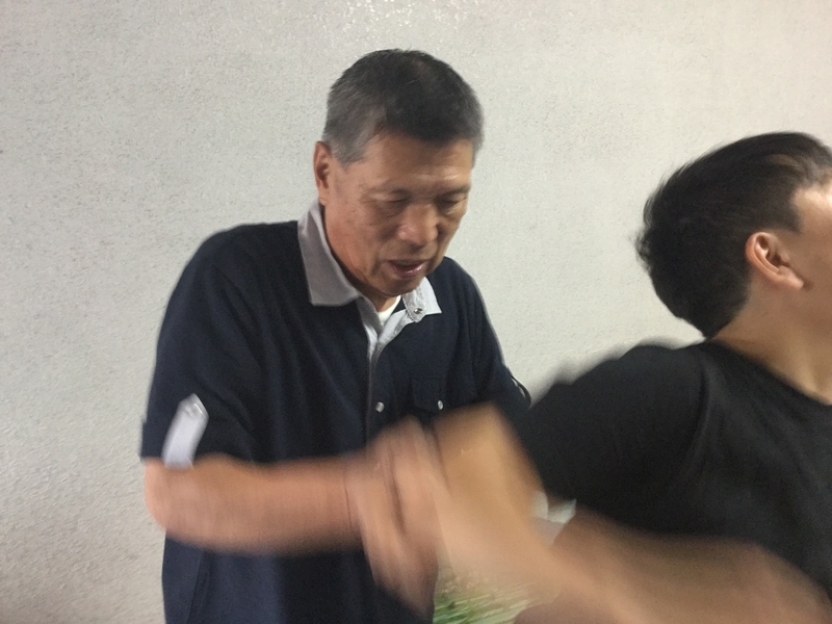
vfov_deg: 45.4
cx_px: 416
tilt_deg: -9.2
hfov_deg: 58.4
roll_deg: +0.1
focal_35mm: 31
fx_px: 745
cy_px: 312
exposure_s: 1/20
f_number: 2.4
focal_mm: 3.3
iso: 200
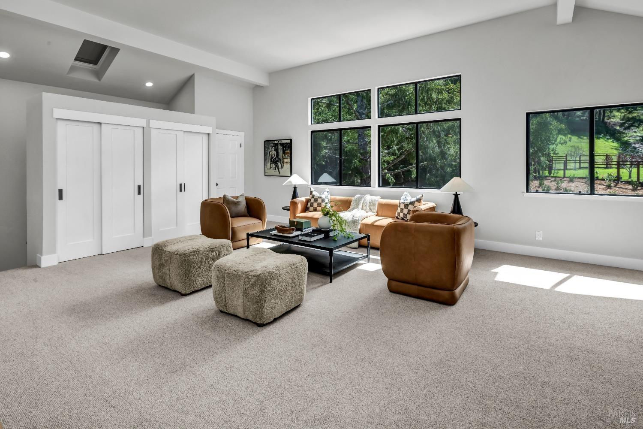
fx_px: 304
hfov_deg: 93.3
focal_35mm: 17
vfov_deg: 70.4
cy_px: 214
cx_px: 322
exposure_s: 1/100
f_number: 11
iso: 250
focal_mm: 17
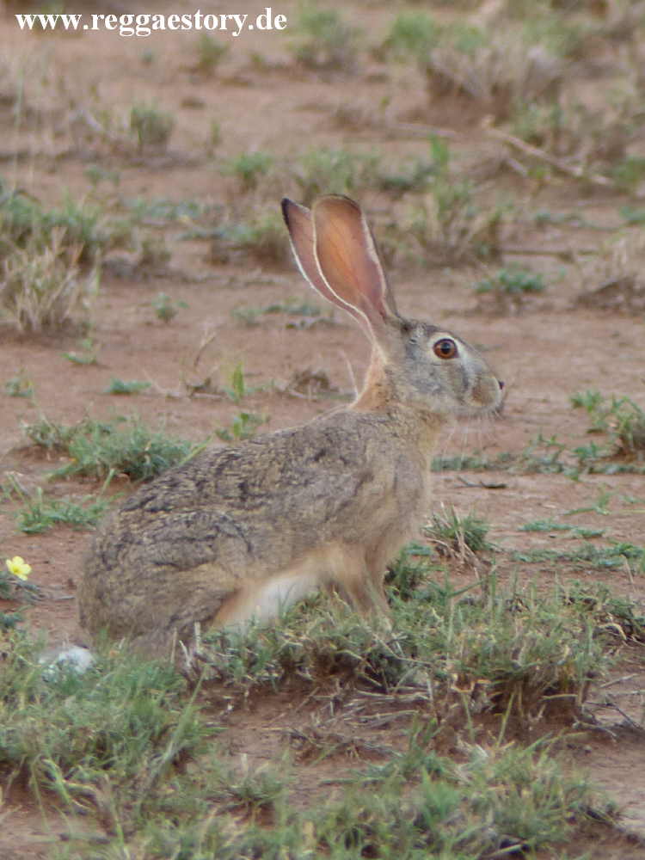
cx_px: 322
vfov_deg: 3.3
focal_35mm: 600
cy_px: 430
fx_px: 14906
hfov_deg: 2.5
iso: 125
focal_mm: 108
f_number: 2.8
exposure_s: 1/125
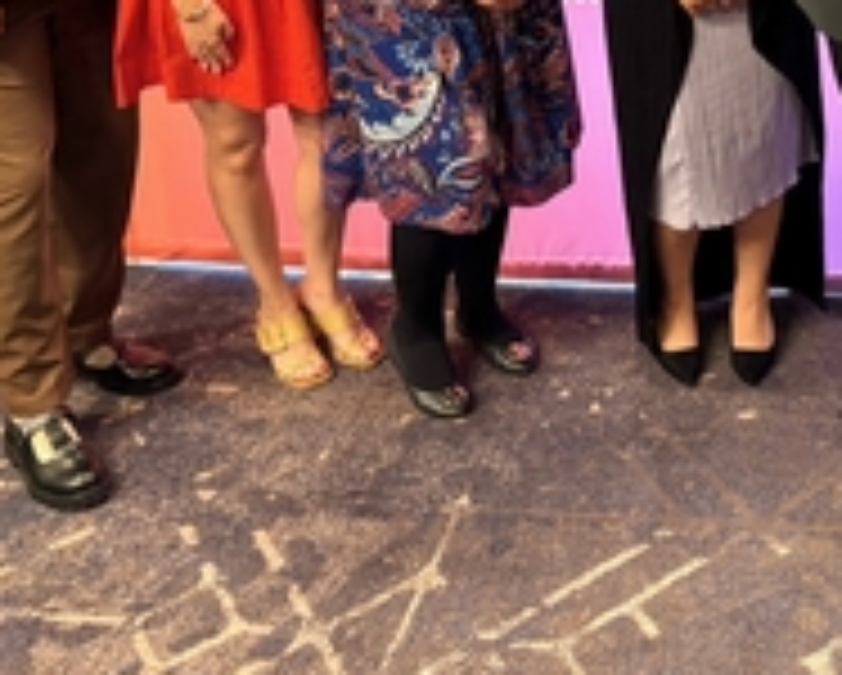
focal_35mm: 65
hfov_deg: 27.4
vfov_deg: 22.0
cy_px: -108
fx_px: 1621
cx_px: 842
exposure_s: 1/60
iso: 80
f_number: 1.6
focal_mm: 5.96
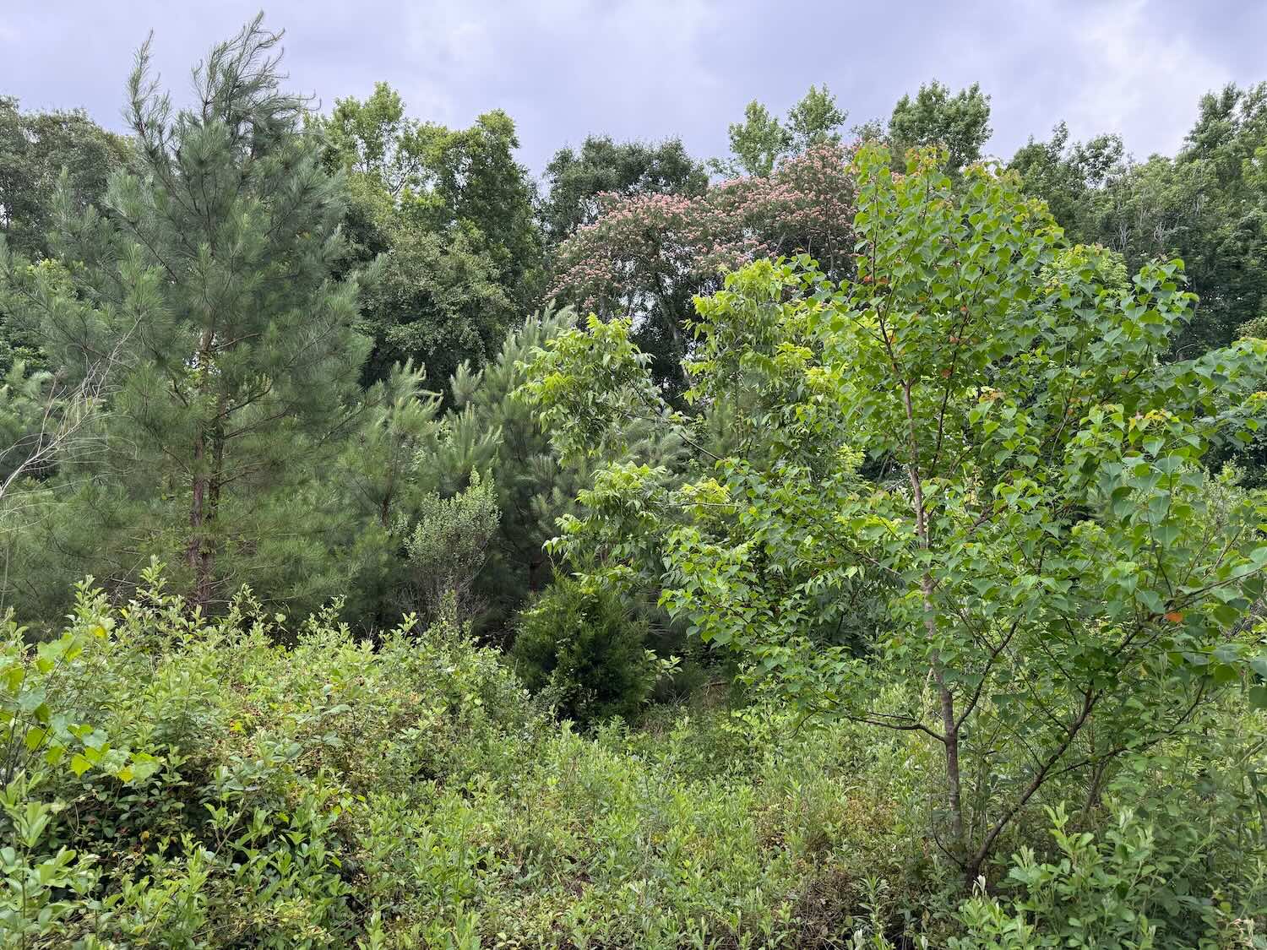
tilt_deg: +6.3
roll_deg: -2.1
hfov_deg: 71.6
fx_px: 878
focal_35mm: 24
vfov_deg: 56.8
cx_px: 634
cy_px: 475
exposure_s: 1/106
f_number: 1.78
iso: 200
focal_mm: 6.76
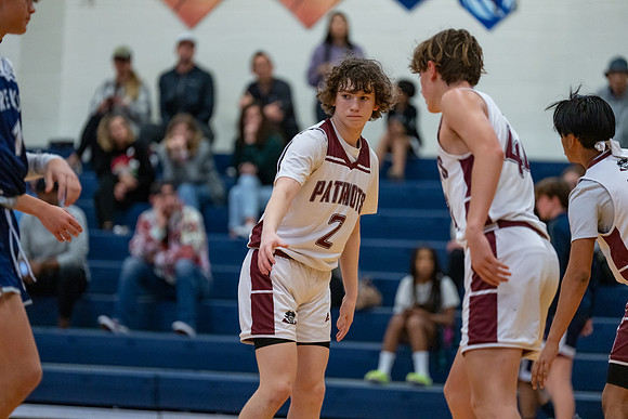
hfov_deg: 11.9
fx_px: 3018
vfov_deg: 7.9
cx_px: 314
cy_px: 210
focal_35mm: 173
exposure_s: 1/1000
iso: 5000
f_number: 2.8
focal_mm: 173
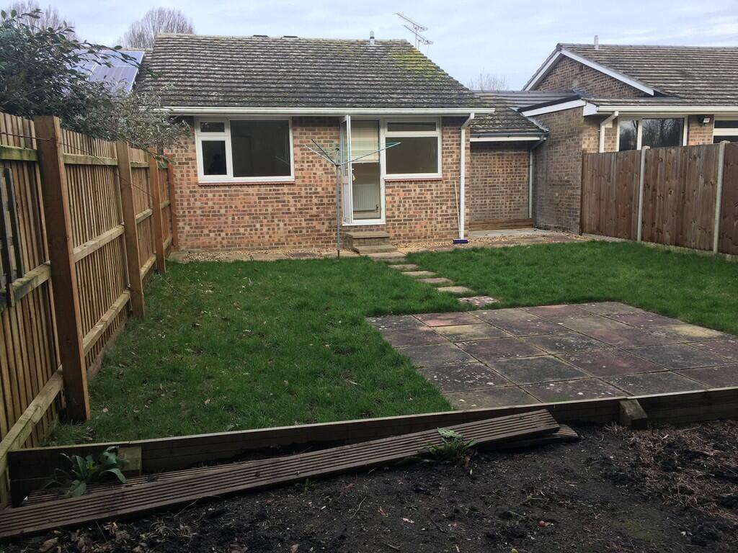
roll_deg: +1.5
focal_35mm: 29
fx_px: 618
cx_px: 369
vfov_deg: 48.2
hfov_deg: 61.7
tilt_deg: -9.8
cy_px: 276
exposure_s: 1/240
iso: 25
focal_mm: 4.15
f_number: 2.2
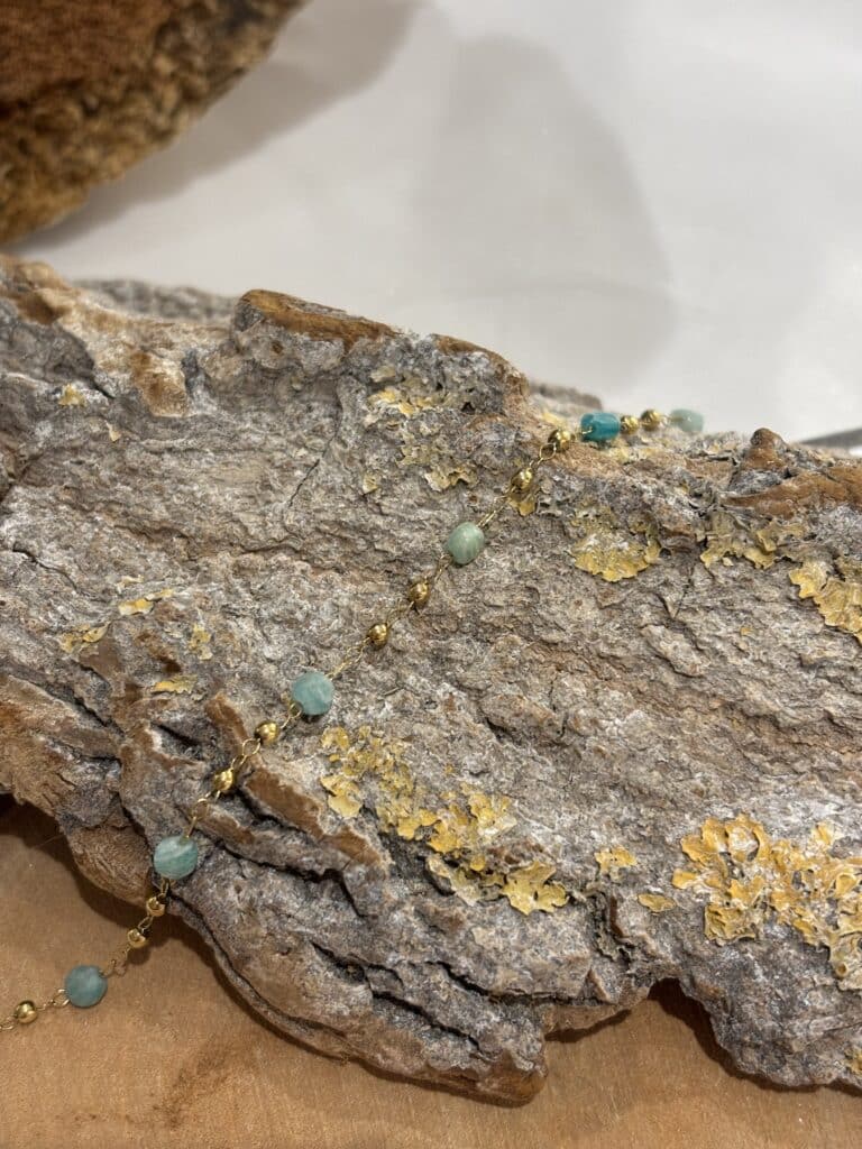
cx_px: 431
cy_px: 574
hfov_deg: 28.0
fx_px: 1727
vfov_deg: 36.8
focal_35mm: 52
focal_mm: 5.96
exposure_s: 1/50
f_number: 1.6
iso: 50
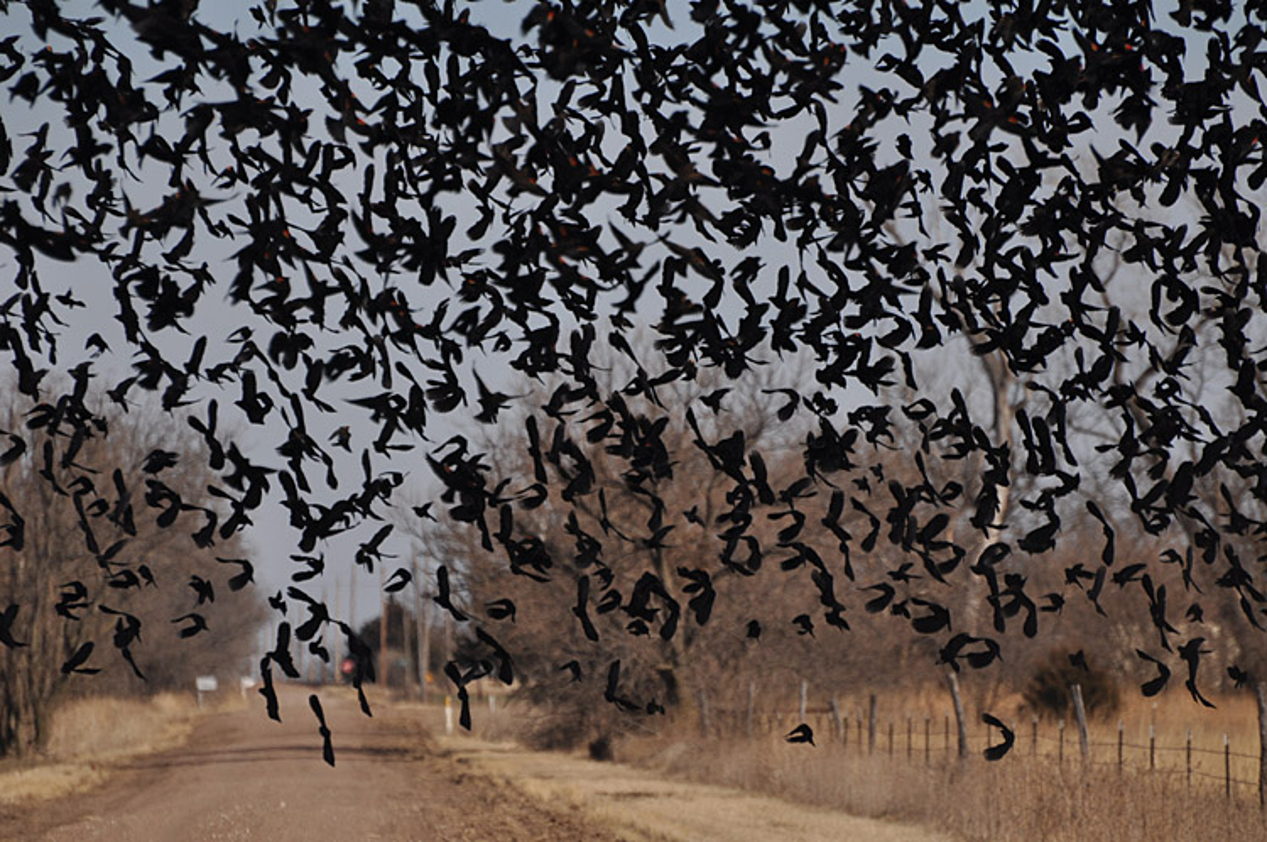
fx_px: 15817
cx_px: 634
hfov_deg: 4.6
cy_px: 421
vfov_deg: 3.0
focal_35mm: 450
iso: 200
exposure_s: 1/2000
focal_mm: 300
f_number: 5.6
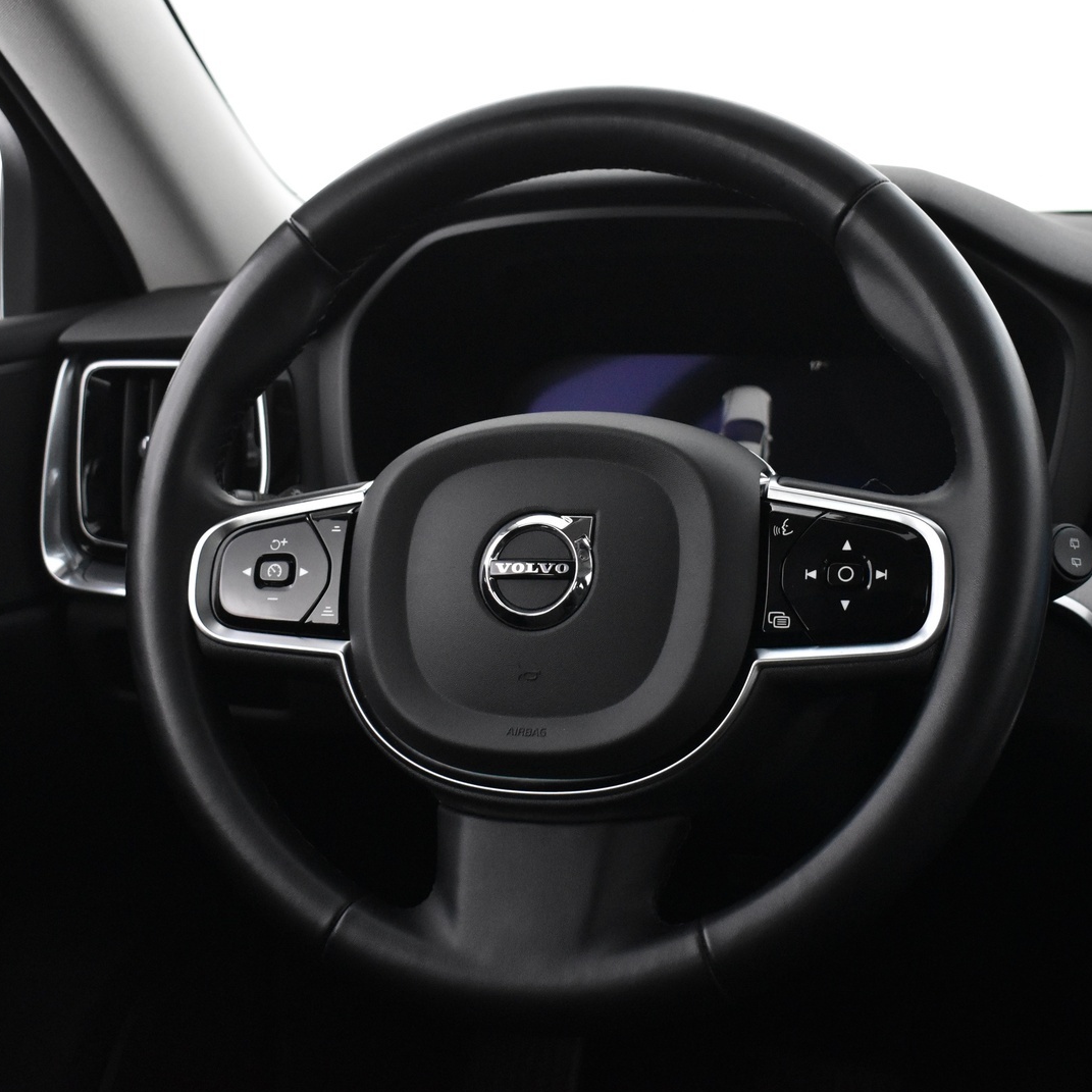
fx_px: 1927
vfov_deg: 31.6
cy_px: 547
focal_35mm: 54
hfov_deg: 31.6
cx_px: 525
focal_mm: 28
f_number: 4.2
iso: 3200
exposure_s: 1/30
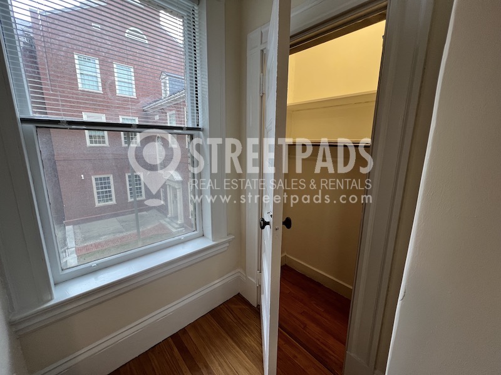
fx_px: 188
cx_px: 250
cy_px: 188
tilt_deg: -11.7
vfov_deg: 89.9
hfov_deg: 106.2
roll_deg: -0.6
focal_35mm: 13
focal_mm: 1.57
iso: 125
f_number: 1.8
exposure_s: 1/120
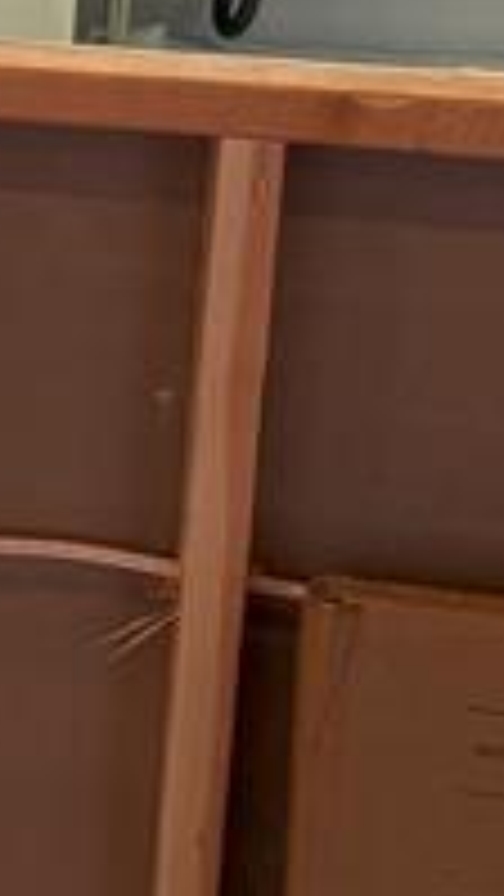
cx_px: -1368
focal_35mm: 146
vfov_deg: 14.5
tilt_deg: -8.4
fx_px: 3467
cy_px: 36
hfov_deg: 6.8
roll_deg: +0.8
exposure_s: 1/120
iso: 160
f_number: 1.6
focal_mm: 5.96
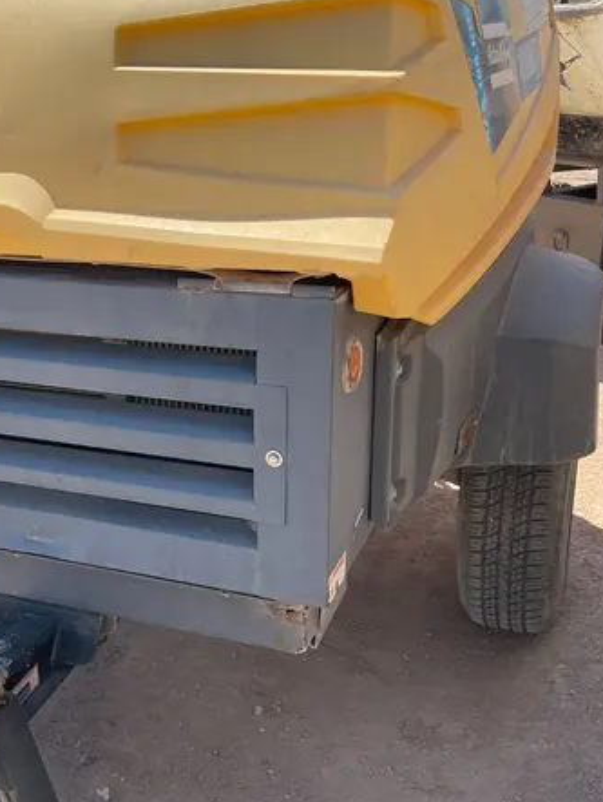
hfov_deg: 33.0
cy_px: 457
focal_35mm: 43
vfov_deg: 43.7
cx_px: 156
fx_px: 997
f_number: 1.6
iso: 32
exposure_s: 1/2398
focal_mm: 4.2
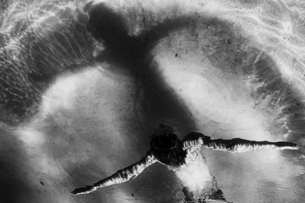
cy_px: 70
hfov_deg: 42.4
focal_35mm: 46
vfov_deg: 29.2
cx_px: 105
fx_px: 388
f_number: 3.5
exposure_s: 1/1000
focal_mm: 35
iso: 100
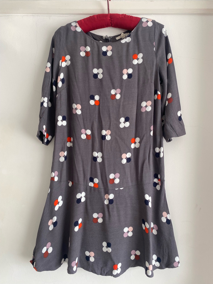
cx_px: 106
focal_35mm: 26
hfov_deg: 53.1
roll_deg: -1.2
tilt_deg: +0.9
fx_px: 213
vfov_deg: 67.3
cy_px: 142
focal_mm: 4.25
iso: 80
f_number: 1.8
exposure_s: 1/122
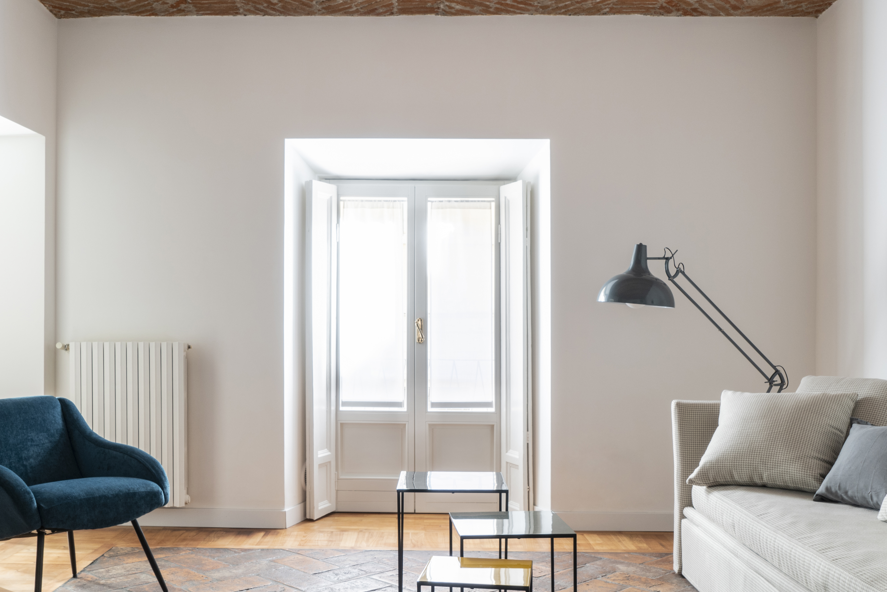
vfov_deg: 34.2
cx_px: 434
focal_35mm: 39
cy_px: 304
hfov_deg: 49.5
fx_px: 961
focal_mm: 24
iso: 400
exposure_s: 1/8
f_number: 13
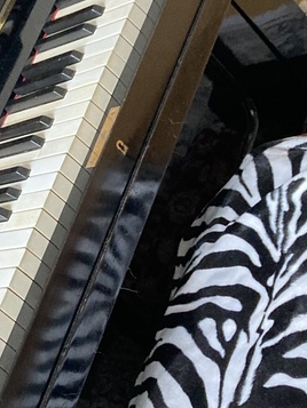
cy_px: 145
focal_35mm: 94
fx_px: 1111
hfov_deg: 15.0
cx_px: -100
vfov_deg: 20.8
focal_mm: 3.99
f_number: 1.8
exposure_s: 1/50
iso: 320
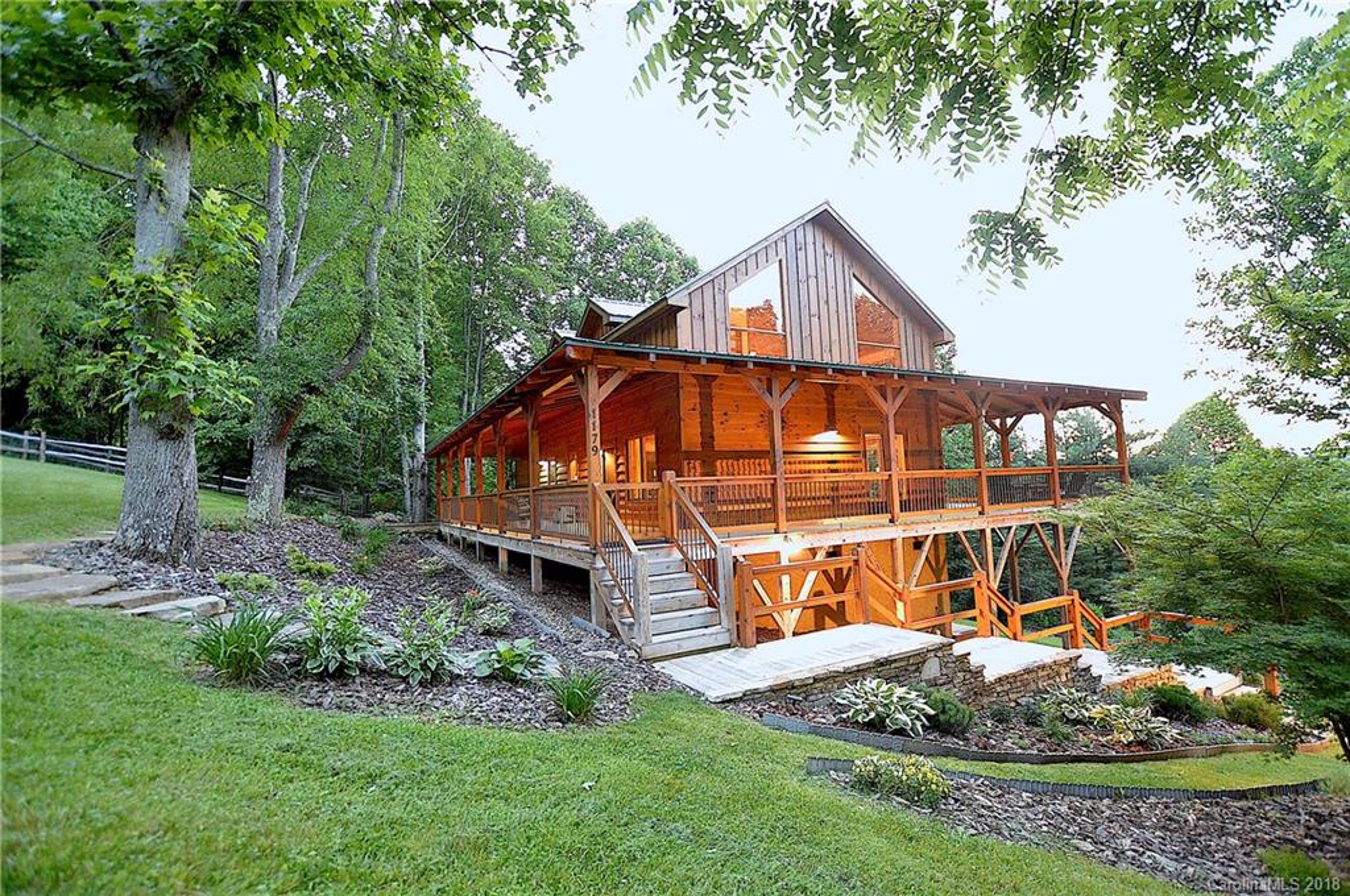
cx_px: 675
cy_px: 448
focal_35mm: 15
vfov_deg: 77.2
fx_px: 562
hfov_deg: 100.5
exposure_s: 1/1.6
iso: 400
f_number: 3.5
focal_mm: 10
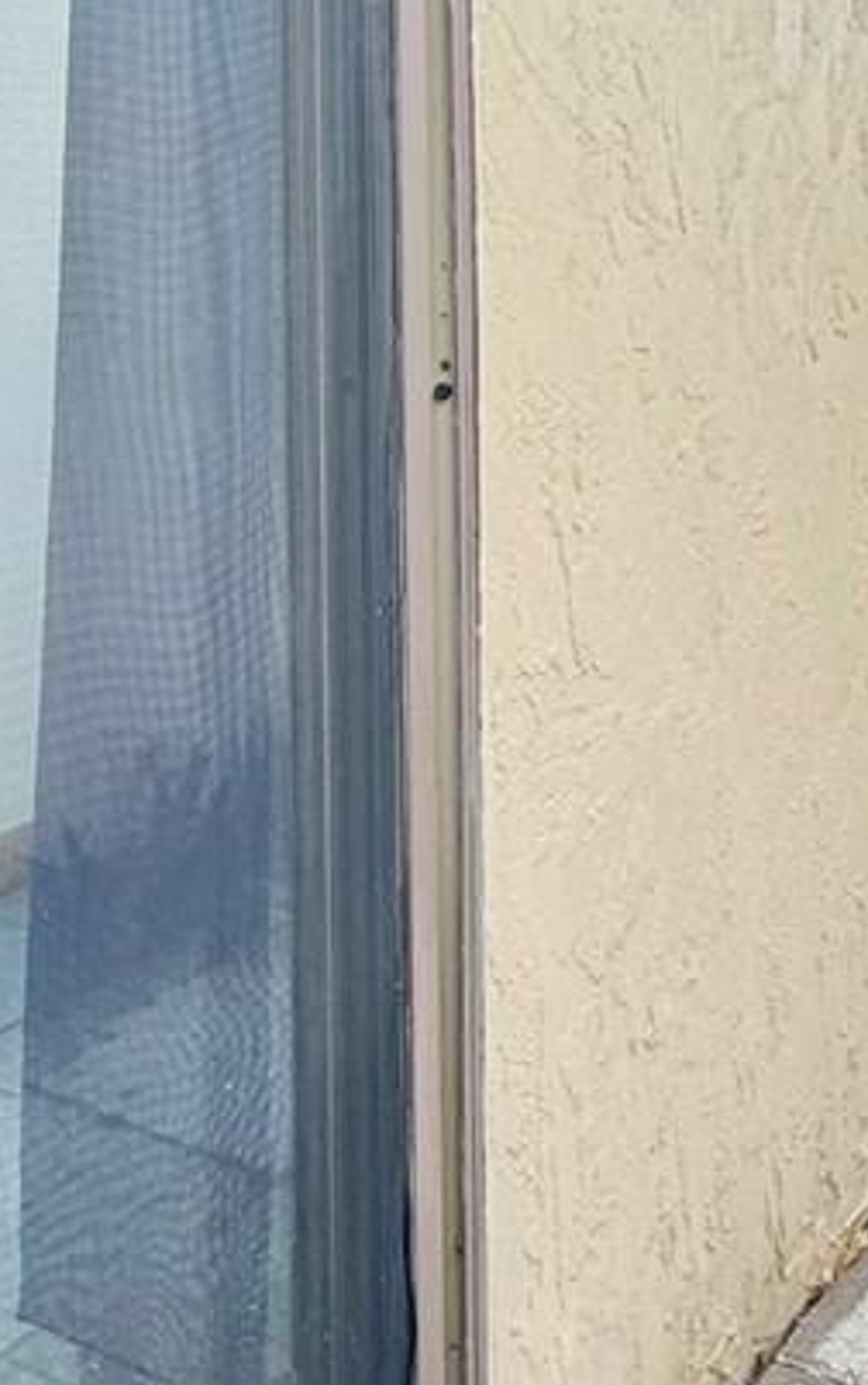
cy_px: 152
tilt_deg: +0.5
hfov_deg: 20.8
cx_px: -117
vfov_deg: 32.9
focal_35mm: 59
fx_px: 2228
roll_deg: +1.2
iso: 40
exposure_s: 1/133
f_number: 2.2
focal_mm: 2.22
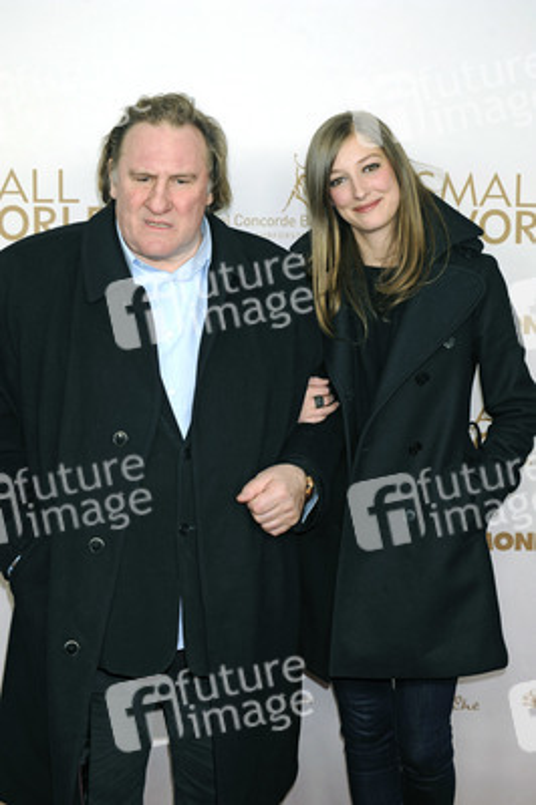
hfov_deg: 19.4
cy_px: 402
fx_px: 1566
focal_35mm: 70
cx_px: 268
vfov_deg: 28.9
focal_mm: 70
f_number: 5.6
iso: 500
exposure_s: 1/160
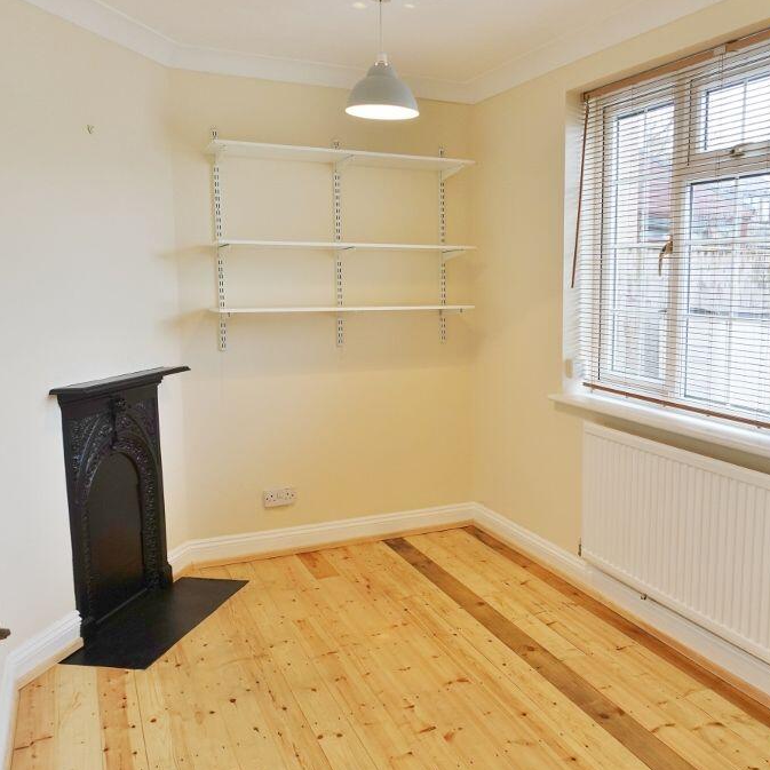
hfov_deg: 51.3
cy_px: 386
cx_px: 530
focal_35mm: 31
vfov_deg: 52.5
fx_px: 780
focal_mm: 8.8
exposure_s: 1/40
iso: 125
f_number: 3.2
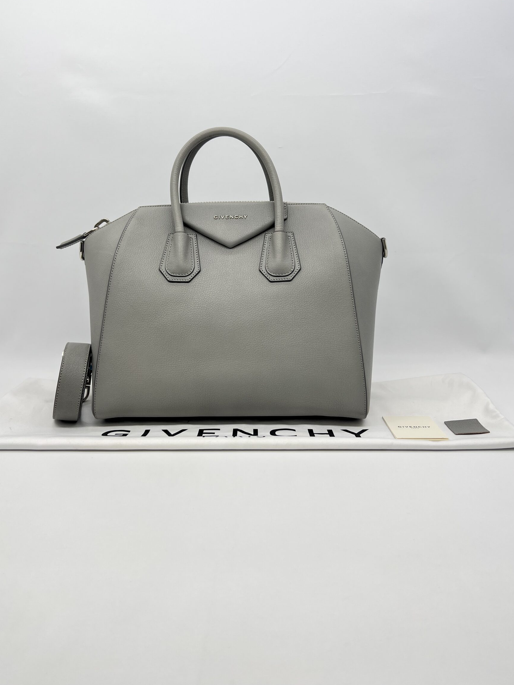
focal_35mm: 29
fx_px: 574
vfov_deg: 61.5
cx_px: 238
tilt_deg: -7.7
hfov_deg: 48.2
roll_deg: +1.2
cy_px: 307
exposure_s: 1/203
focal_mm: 5.7
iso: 40
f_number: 1.5
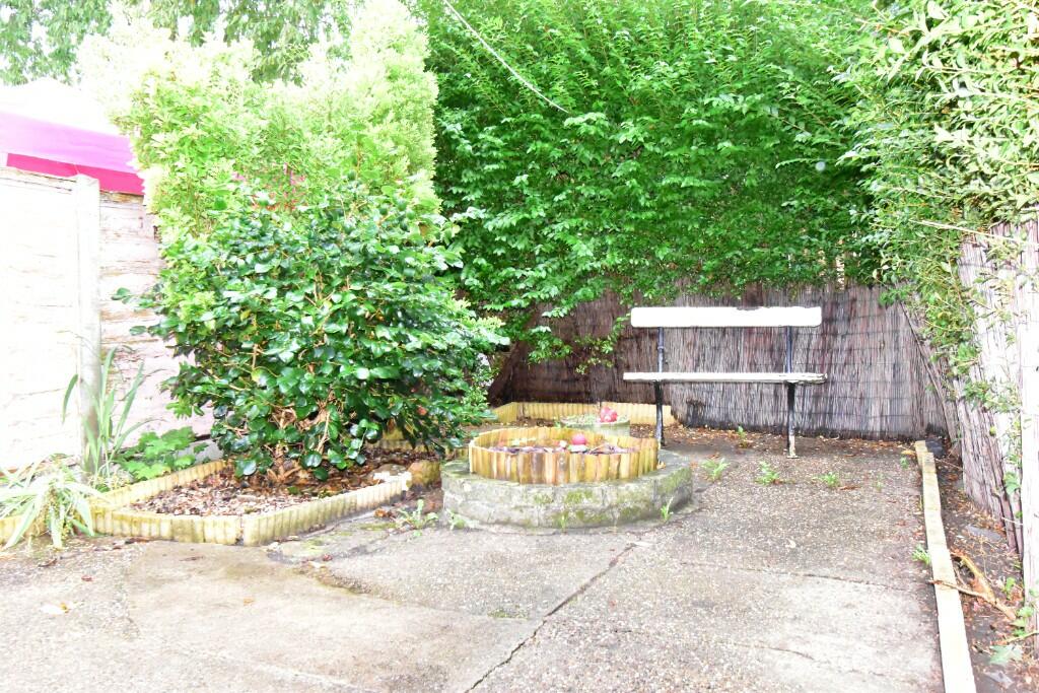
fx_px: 866
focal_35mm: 30
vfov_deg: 43.6
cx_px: 520
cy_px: 346
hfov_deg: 61.9
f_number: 10
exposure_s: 1/200
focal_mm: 20
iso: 12800
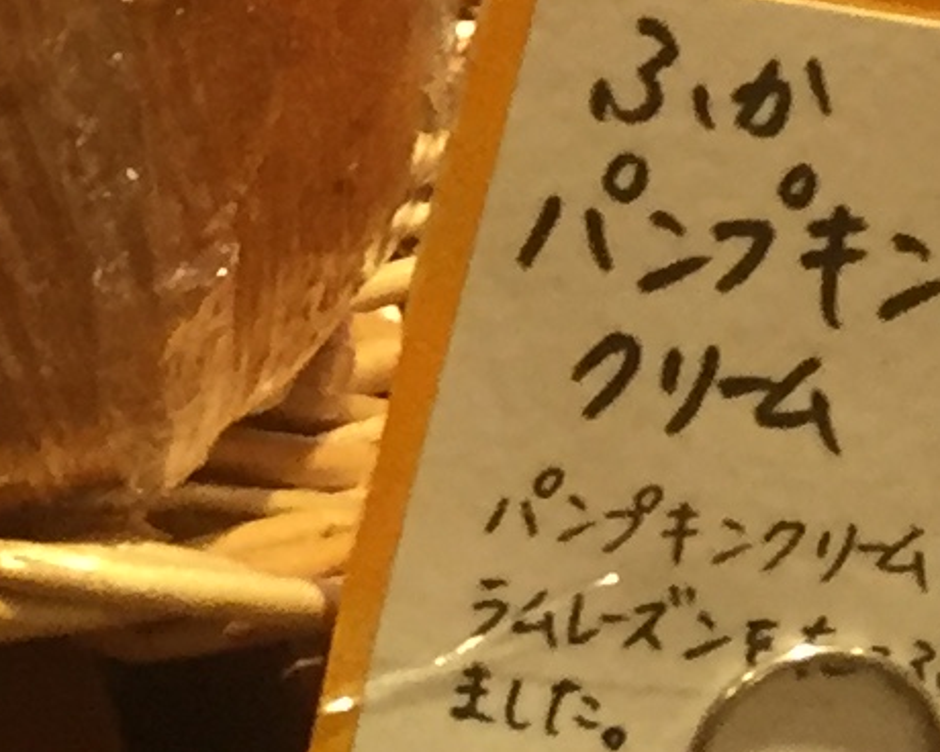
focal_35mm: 201
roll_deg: -7.7
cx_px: -946
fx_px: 5592
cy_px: -674
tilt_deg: -32.7
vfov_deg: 7.4
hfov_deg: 9.0
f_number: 2.2
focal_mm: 4.15
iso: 50
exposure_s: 1/30
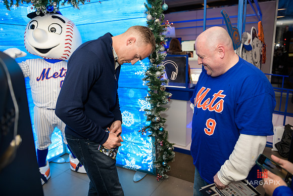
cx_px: 146
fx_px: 212
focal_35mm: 26
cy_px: 98
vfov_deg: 49.6
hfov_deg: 69.4
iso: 400
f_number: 3.2
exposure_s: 1/125
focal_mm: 26
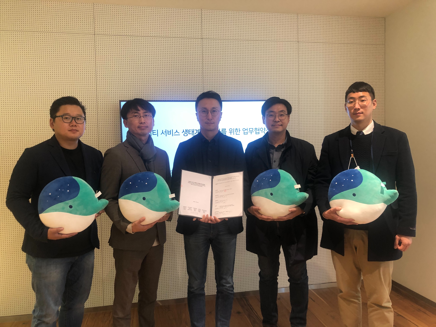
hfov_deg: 63.4
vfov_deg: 49.7
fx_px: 353
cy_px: 164
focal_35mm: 28
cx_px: 218
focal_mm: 4
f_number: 1.8
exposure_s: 1/17
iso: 40
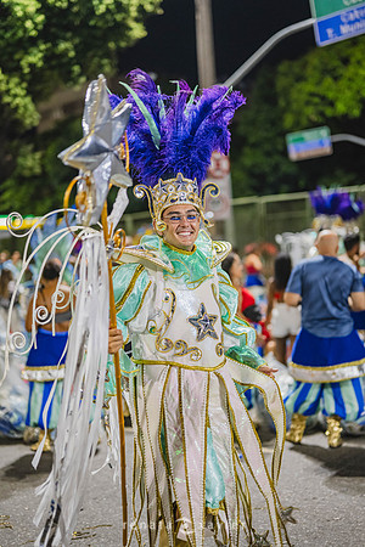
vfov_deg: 39.6
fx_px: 760
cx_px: 182
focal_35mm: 50
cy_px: 274
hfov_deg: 27.0
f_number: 1.2
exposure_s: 1/250
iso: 2000
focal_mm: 50
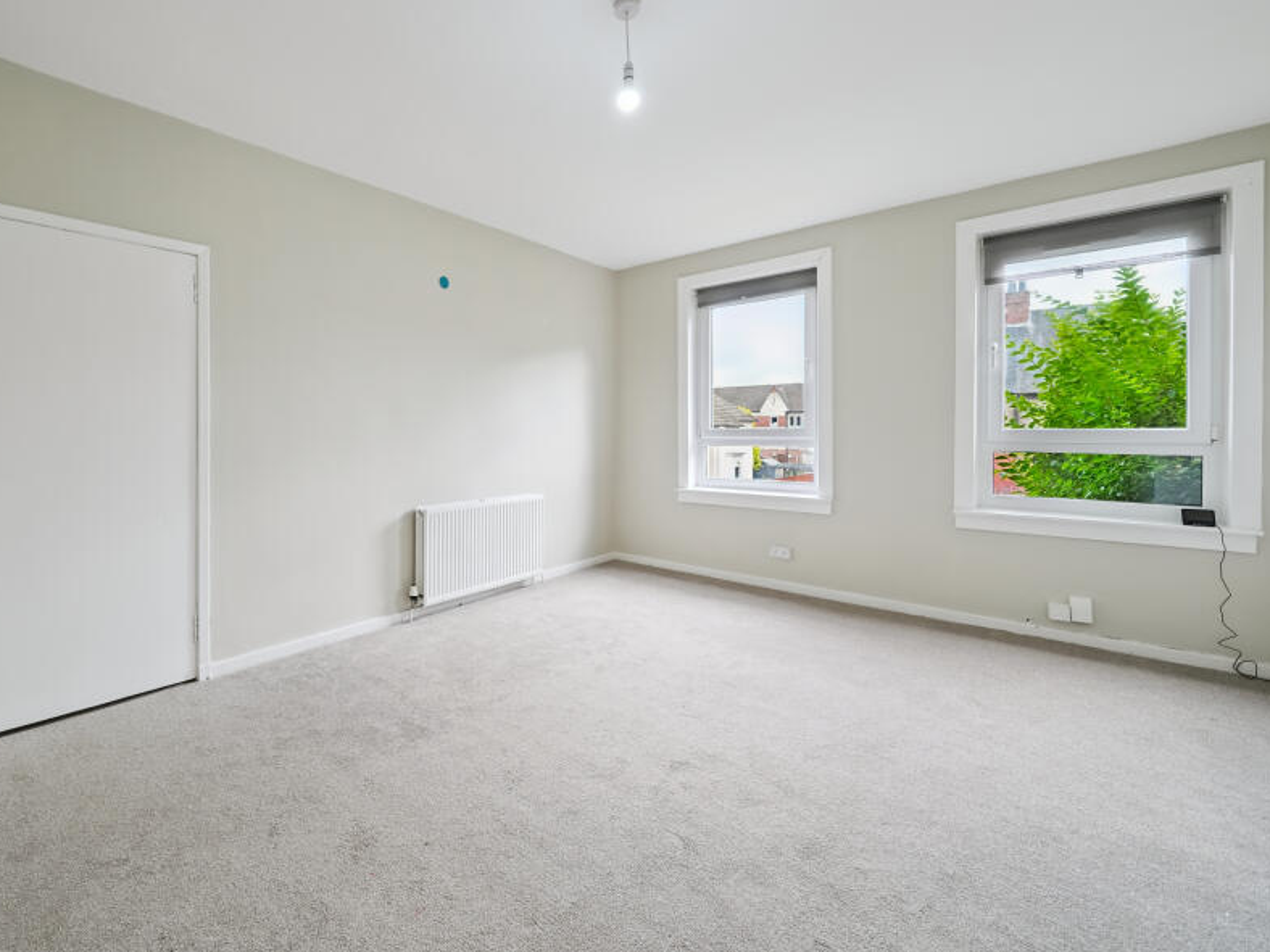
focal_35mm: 15
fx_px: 550
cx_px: 530
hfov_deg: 97.3
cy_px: 431
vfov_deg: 81.5
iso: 640
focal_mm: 12
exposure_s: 1/100
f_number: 7.1
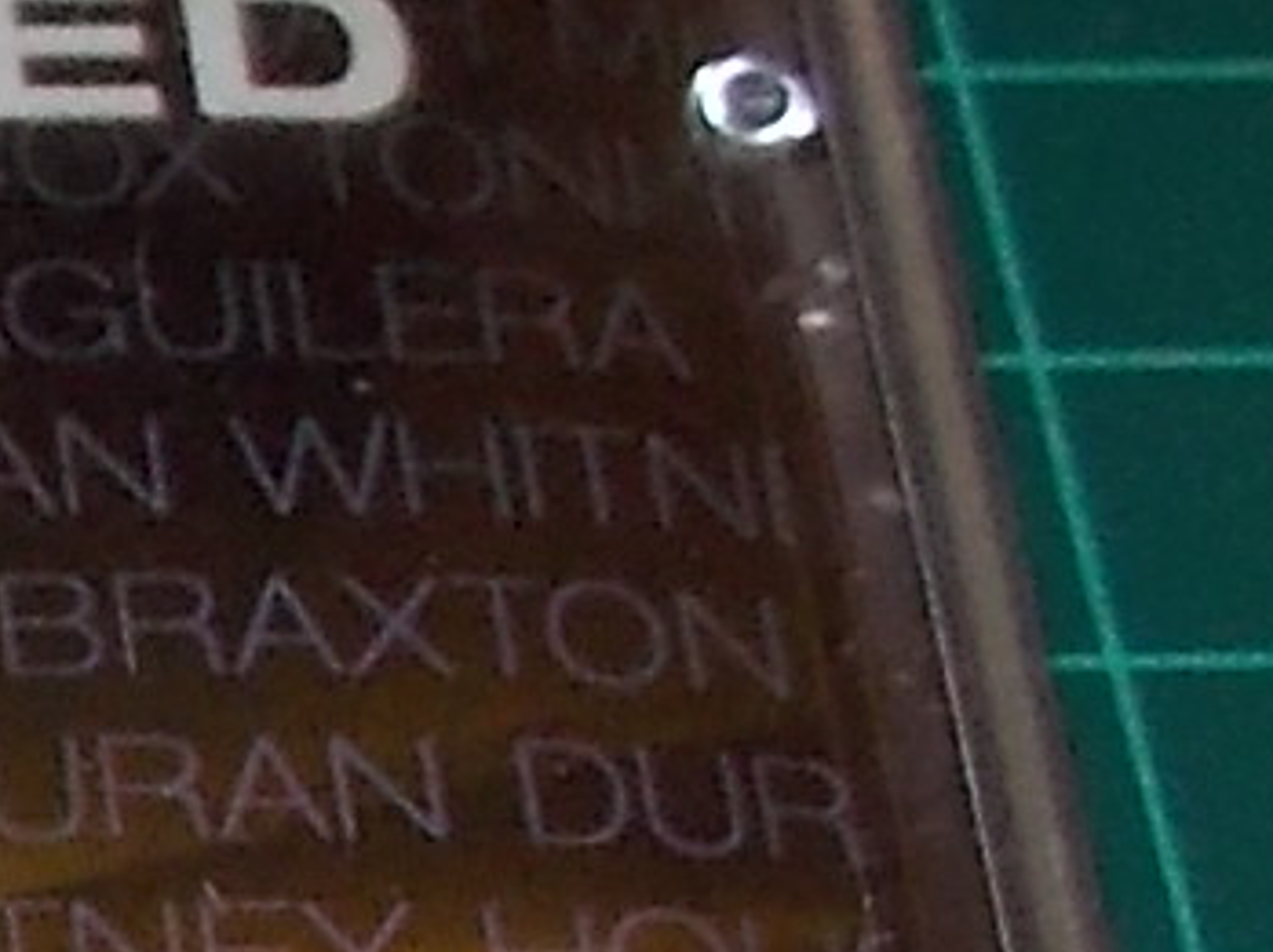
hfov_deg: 9.2
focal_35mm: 189
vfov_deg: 7.5
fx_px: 6943
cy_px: 1966
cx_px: -2003
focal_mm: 4.1
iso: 200
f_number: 3.3
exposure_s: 1/30
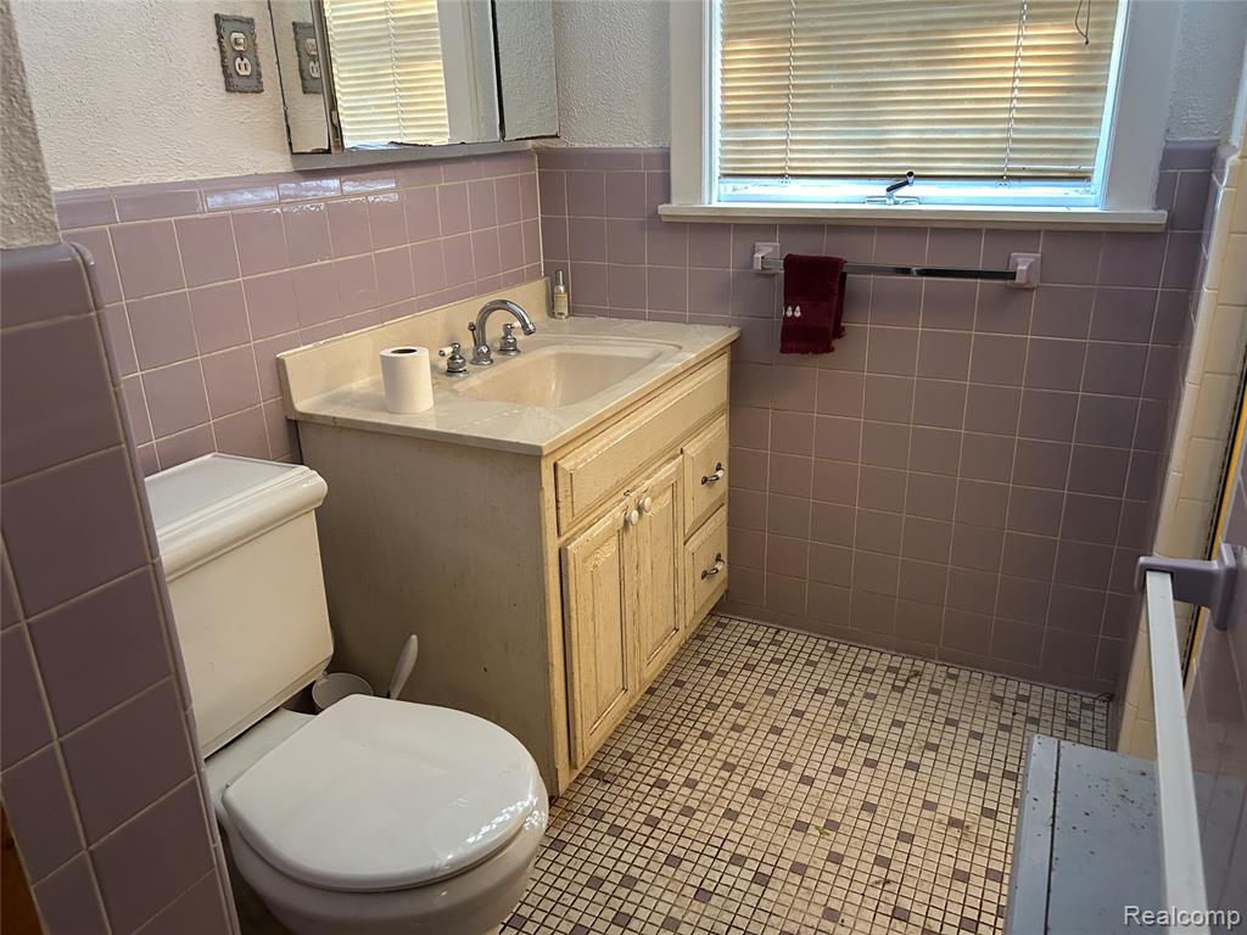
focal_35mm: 26
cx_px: 624
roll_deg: +3.0
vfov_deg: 53.1
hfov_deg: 67.3
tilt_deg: -18.9
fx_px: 937
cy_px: 468
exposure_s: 1/60
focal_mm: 5.7
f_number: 1.5
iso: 400
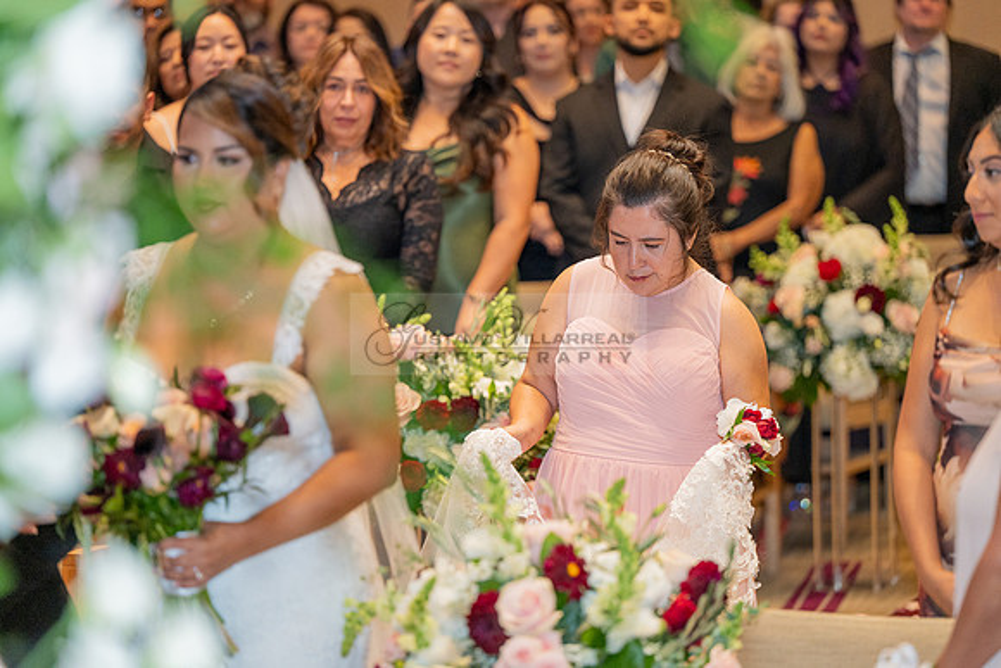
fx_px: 4589
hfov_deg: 12.4
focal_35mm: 165
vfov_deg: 8.3
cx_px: 500
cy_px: 334
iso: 1250
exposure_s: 1/160
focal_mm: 165
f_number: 3.2
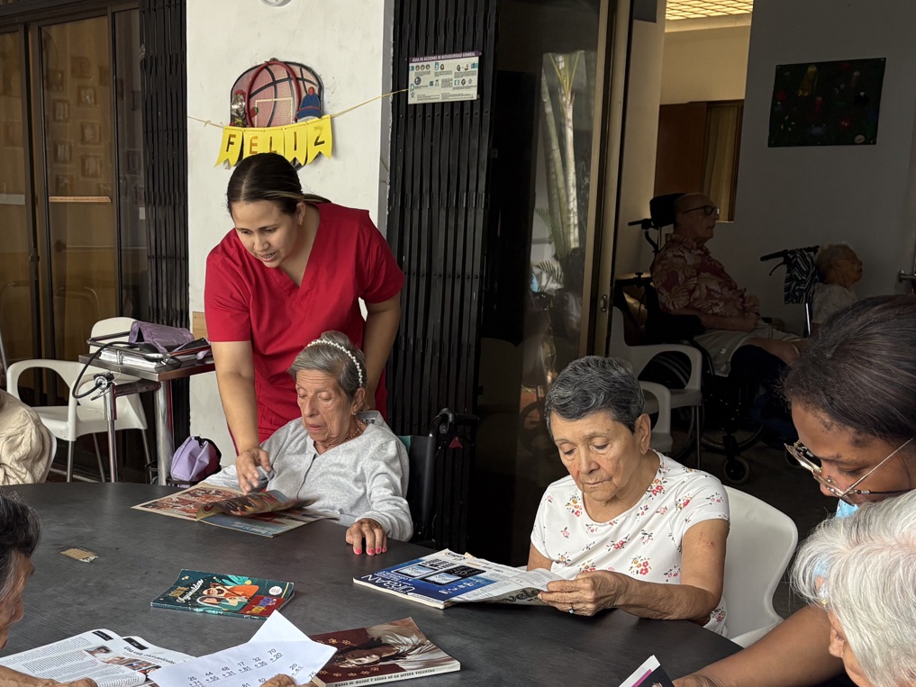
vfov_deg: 31.3
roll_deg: +0.2
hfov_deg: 40.2
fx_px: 1217
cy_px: 452
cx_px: 245
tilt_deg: -11.5
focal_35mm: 46
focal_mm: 5.96
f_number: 1.6
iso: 125
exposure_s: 1/82
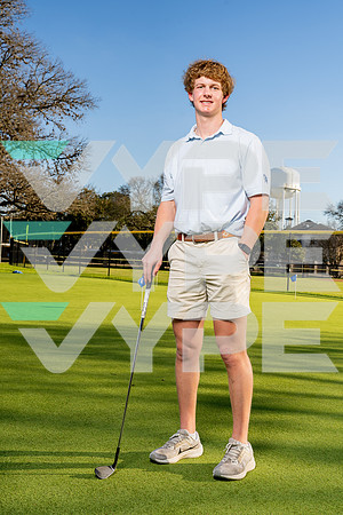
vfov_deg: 47.4
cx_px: 172
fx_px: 586
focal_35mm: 41
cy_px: 258
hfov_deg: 32.6
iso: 100
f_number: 8
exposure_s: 1/250
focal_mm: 41
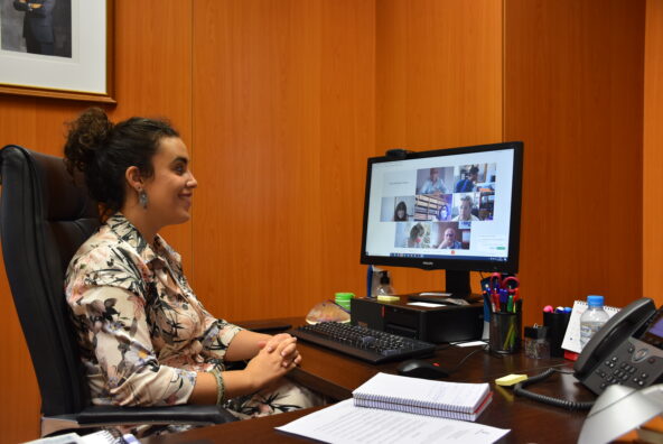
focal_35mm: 34
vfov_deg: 38.4
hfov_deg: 55.1
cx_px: 332
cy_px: 222
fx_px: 636
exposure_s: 1/60
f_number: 4
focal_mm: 23
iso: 640
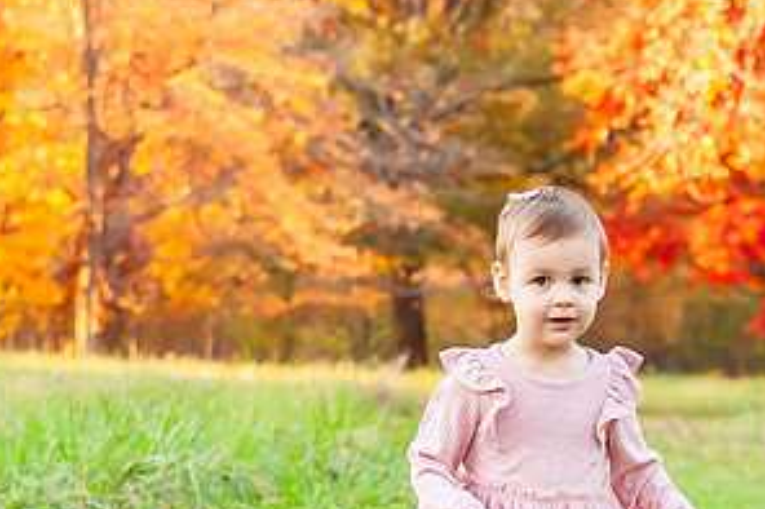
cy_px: 397
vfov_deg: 7.8
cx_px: 511
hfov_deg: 11.7
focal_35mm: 176
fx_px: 3738
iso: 640
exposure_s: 1/200
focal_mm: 58
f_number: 4.5
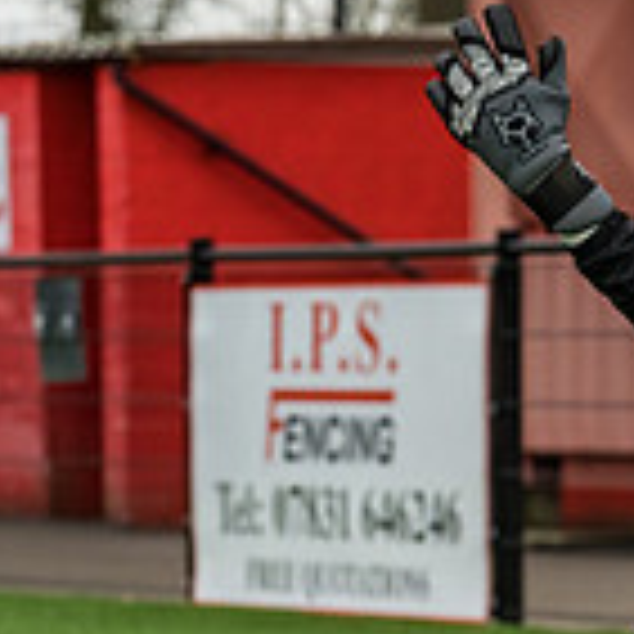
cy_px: 479
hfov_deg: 3.7
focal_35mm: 473
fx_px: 9801
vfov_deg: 3.7
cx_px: 994
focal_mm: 135
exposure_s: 1/1000
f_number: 5
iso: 1000
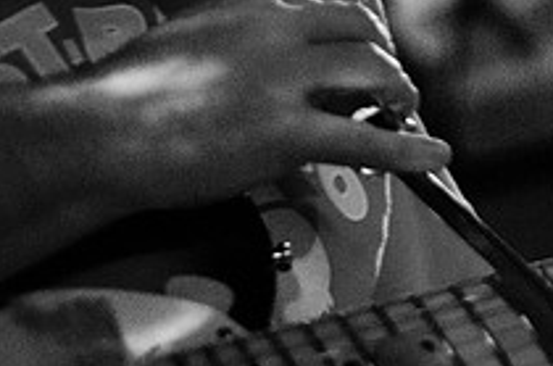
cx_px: 656
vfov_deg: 10.9
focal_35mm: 124
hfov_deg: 15.9
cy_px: -5
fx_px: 1900
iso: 2000
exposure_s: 1/40
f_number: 1.4
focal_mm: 30
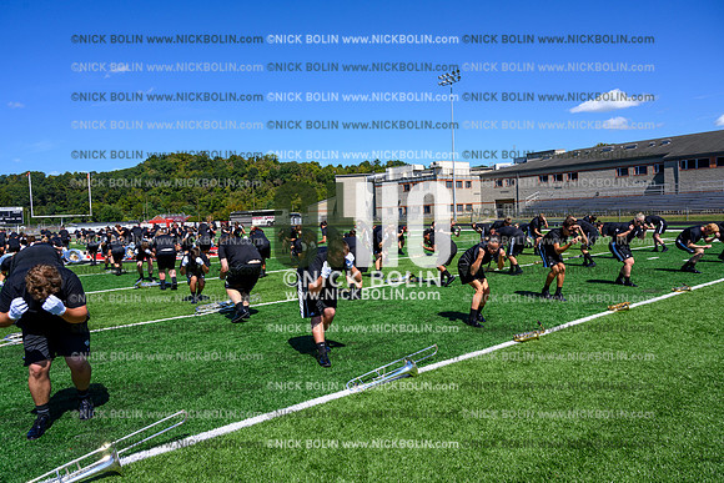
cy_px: 242
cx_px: 362
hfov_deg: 73.7
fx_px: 483
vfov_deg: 53.2
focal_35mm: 24
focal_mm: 24
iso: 160
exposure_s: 1/640
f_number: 8
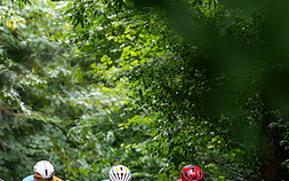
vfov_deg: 2.5
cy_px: 177
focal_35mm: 524
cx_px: 33
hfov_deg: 4.0
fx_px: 4126
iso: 2000
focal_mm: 185
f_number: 4.5
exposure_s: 1/1000
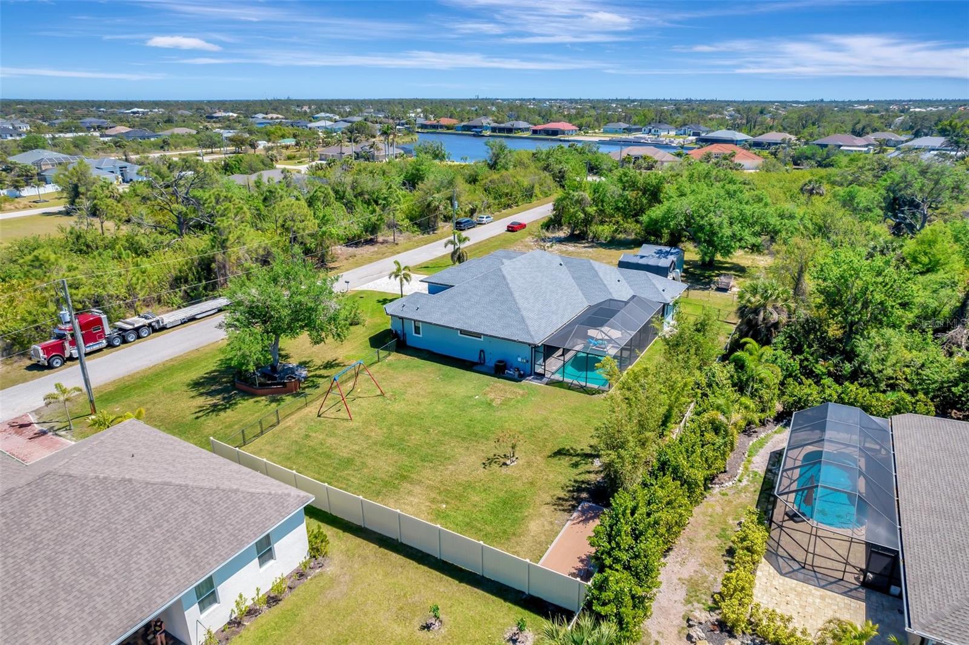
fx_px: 592
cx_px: 484
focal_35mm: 22
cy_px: 322
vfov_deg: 57.2
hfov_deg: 78.6
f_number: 2.8
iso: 120
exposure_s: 1/1250
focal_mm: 8.38
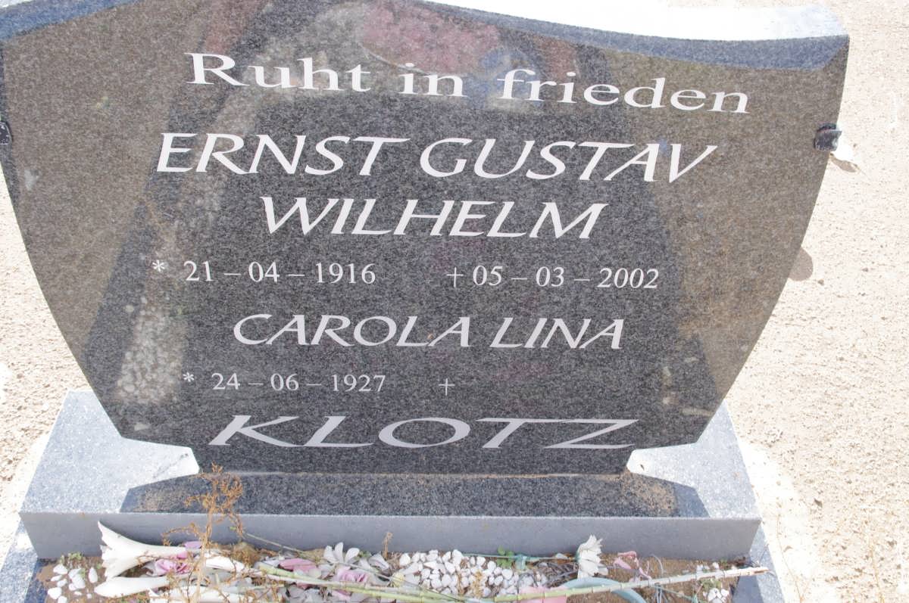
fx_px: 984
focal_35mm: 39
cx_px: 454
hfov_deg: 49.6
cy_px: 302
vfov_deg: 34.1
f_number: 11
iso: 800
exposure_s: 1/125
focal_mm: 26.25
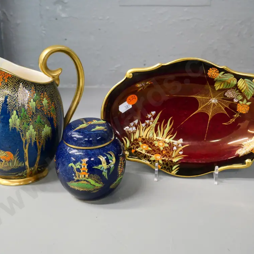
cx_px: 117
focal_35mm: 48
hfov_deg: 35.3
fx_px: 398
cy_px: 126
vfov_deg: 35.4
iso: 3200
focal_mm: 20
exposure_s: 1/100
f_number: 4.1
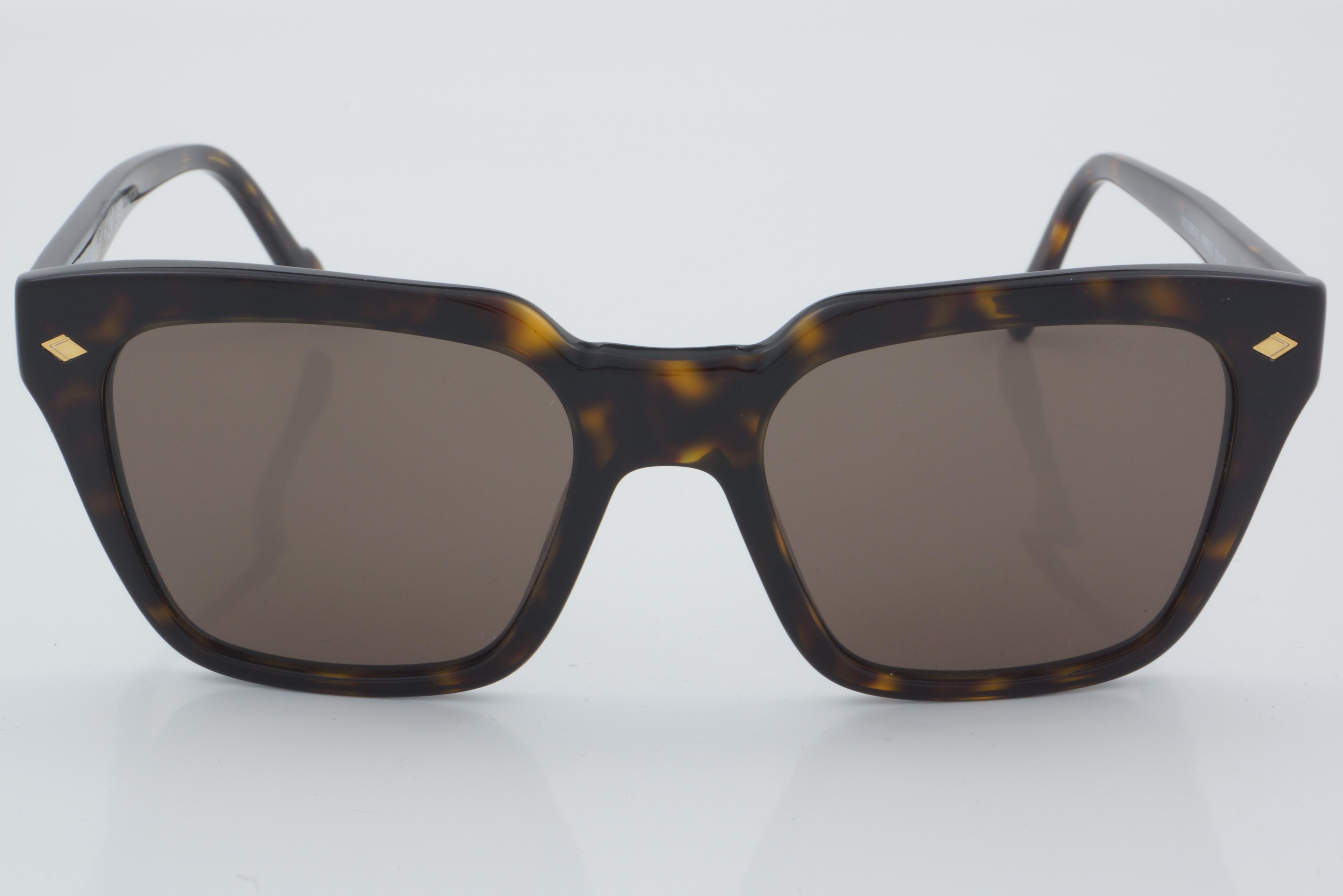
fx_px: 3077
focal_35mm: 82
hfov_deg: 24.6
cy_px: 448
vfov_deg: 16.6
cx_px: 672
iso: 100
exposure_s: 1/4
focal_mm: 55
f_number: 32
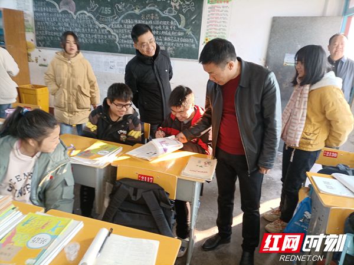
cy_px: 132
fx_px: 266
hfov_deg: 67.3
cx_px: 177
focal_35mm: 26
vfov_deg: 53.1
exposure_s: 1/50
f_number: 1.8
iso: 247
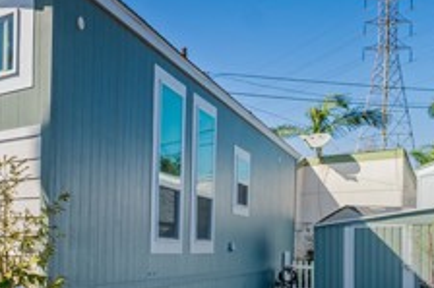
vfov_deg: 32.2
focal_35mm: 40
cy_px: 243
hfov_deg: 35.6
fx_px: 482
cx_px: -110
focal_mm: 14
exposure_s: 1/800
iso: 100
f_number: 5
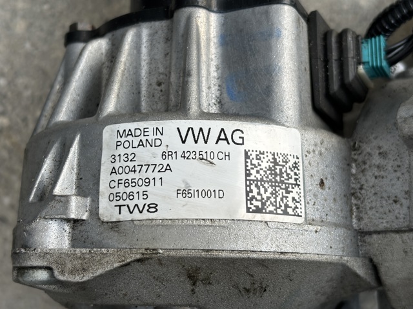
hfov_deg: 36.8
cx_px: 206
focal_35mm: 52
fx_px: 620
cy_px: 154
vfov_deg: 28.0
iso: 25
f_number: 1.6
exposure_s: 1/140
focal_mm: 5.96
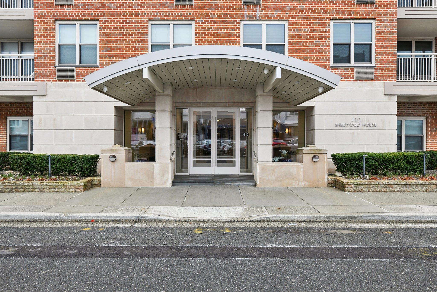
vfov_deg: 53.1
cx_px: 218
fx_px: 291
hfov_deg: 73.7
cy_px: 146
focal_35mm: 24
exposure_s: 1/320
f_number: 8
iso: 400
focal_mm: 24
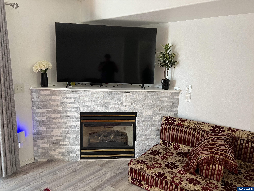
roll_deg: -2.1
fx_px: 191
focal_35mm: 26
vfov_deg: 53.1
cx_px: 127
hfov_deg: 67.3
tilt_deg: -9.4
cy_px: 96
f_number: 1.5
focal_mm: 5.7
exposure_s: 1/60
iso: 200
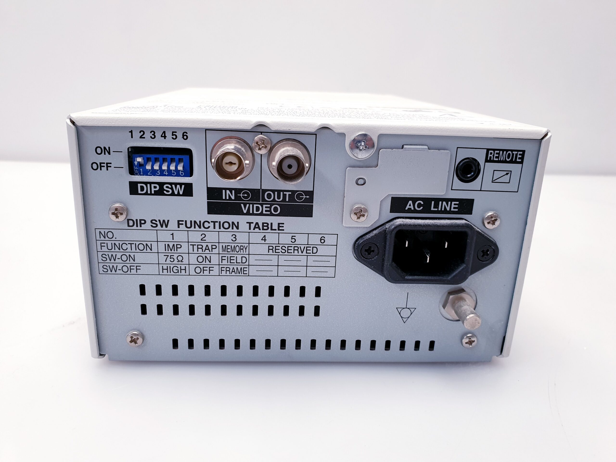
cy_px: 231
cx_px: 308
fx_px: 463
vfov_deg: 53.1
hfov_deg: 67.3
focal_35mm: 26
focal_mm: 4.3
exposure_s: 1/50
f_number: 2.4
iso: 100
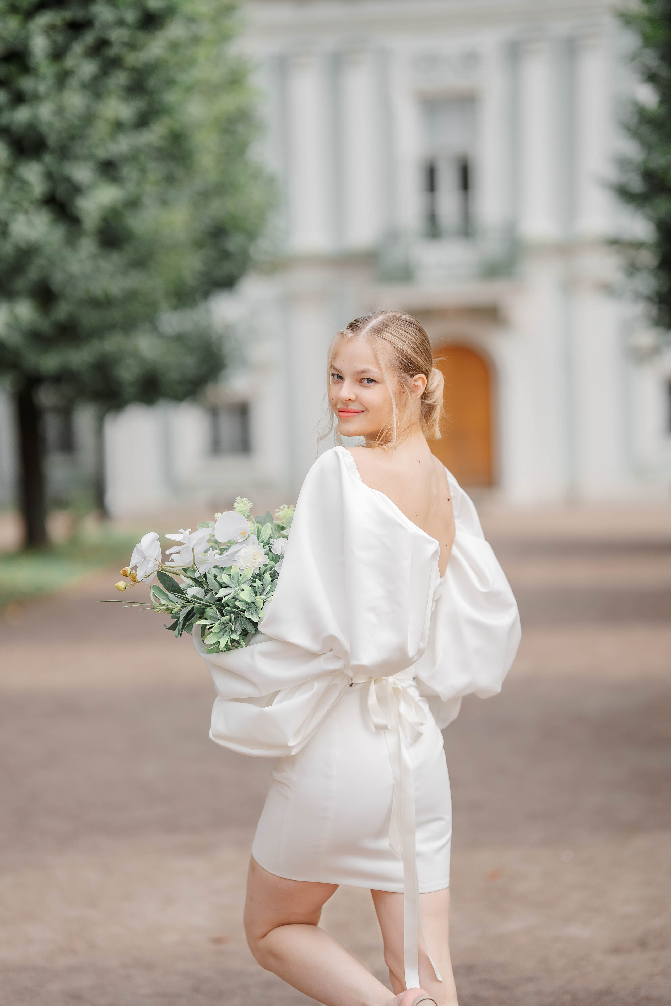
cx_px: 336
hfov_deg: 16.1
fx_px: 2376
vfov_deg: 23.9
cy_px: 503
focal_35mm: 85
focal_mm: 85
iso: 100
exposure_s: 1/1600
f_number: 1.6
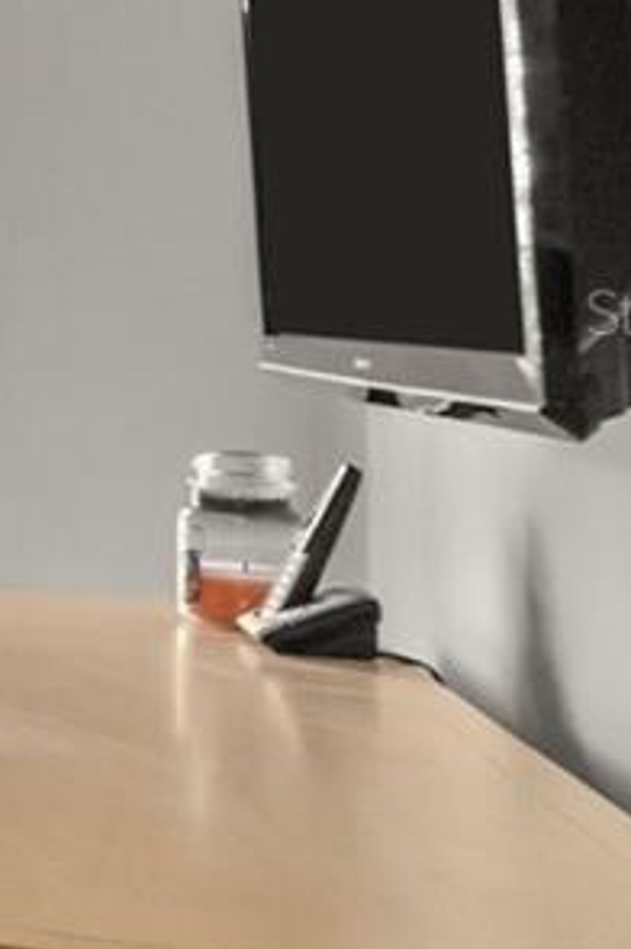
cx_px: -1703
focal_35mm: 76
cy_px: 312
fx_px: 2003
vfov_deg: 26.5
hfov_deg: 9.0
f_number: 8
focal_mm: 14
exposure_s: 1/3
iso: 250
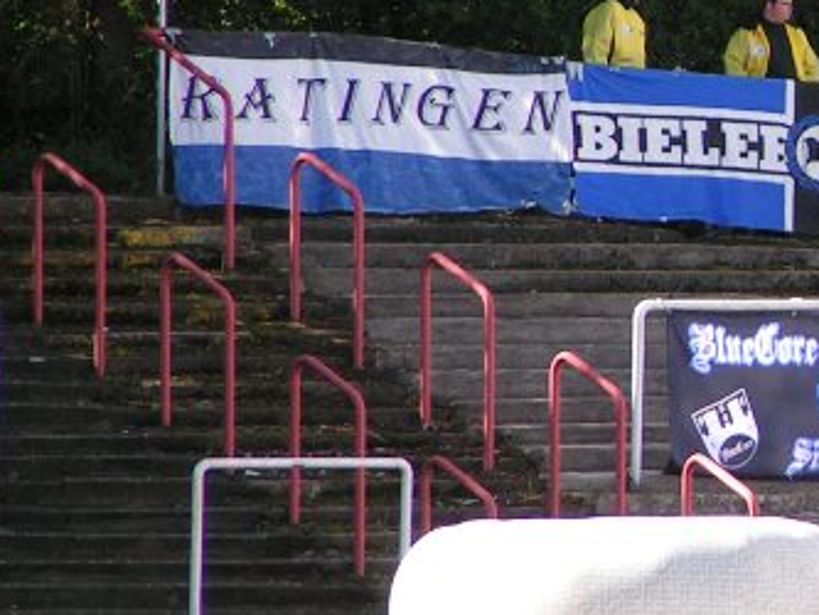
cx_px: 915
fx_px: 21585
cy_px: 180
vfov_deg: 1.6
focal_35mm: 912
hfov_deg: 2.2
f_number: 3.5
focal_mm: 58
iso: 80
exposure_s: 1/400
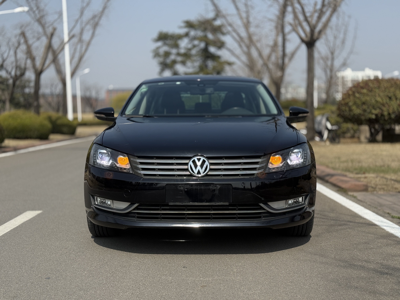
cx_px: 200
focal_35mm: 48
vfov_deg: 30.3
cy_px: 150
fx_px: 555
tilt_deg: -4.6
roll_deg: +0.6
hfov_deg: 39.7
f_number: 1.78
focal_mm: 6.76
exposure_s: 1/5587
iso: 100
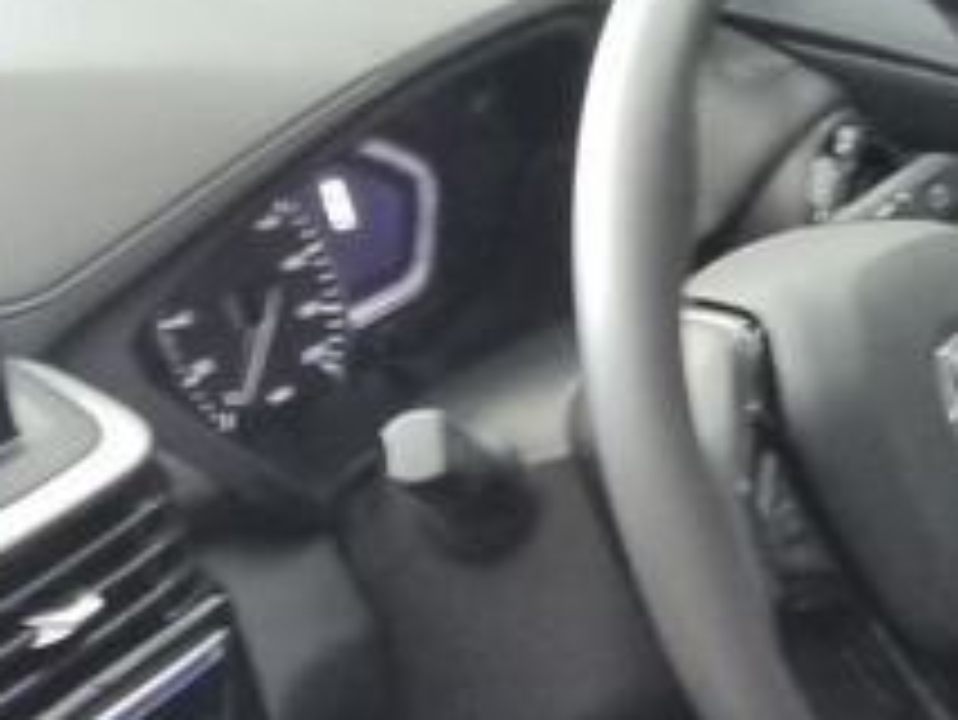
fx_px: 3461
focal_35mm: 125
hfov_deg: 15.7
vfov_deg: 10.9
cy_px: 1408
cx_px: 661
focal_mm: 5.4
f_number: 1.8
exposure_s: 1/50
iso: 640
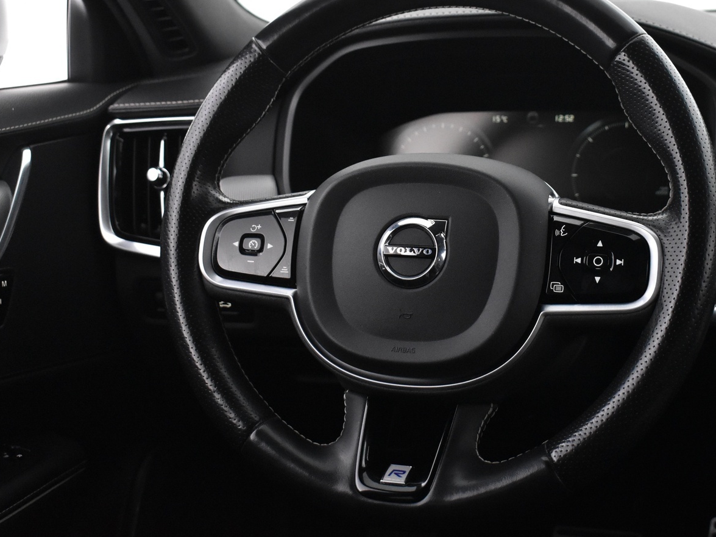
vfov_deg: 25.3
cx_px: 407
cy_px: 230
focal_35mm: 58
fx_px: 1193
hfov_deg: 33.4
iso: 3200
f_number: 4.2
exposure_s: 1/30
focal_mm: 29
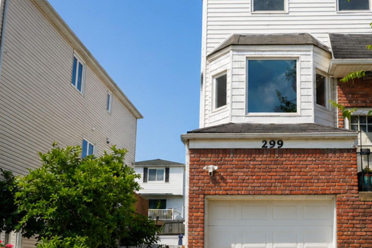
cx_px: 255
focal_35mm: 49
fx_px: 508
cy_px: 157
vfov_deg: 27.3
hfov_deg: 39.6
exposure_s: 1/160
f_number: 10
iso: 100
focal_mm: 20.5
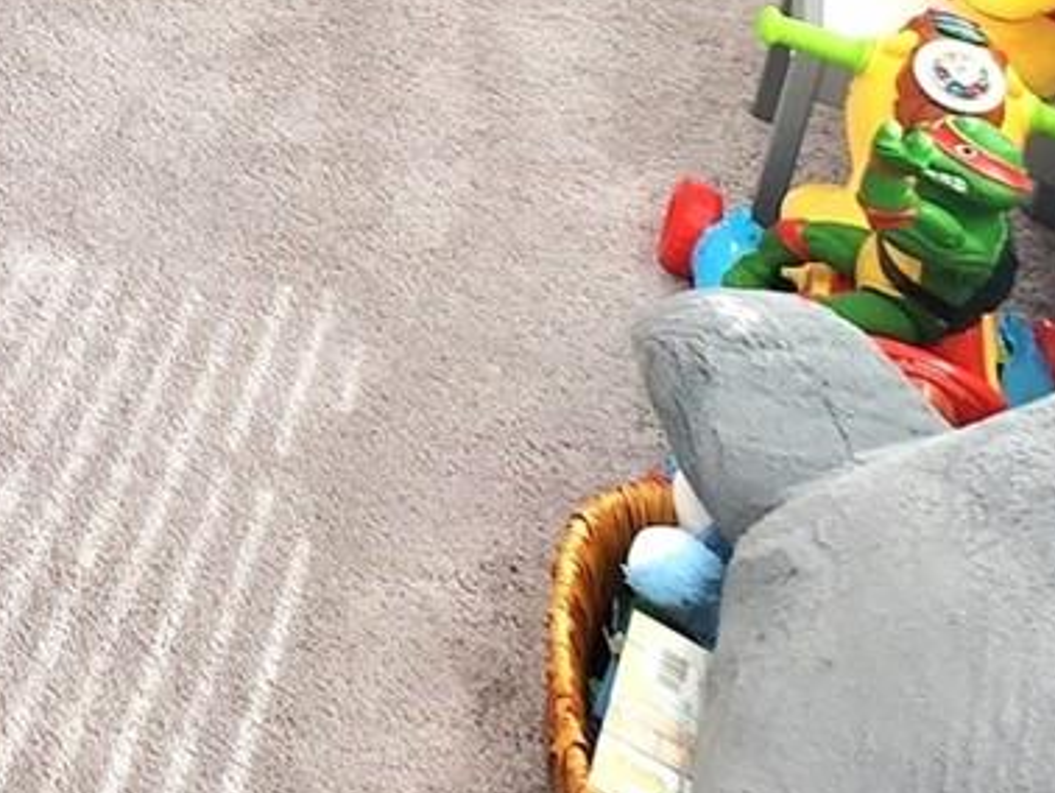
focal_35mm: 55
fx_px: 1677
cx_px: -888
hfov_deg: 21.3
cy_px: -866
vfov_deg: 17.4
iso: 50
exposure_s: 1/60
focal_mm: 2.2
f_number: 2.2
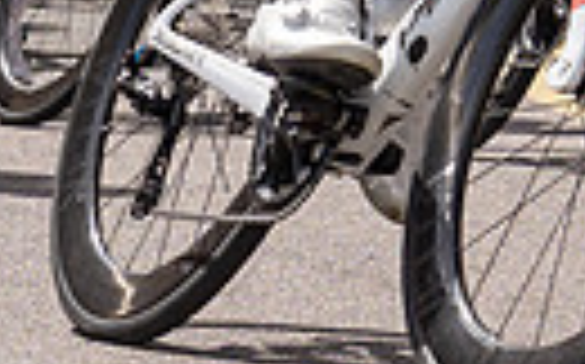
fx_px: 5623
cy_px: -599
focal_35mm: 353
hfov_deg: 5.9
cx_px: 673
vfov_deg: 3.6
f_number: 5
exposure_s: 1/1000
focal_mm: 44
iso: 125
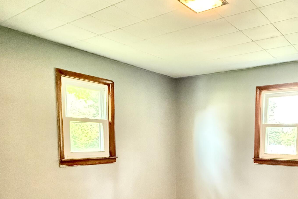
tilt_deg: -5.6
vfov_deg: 39.3
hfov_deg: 56.6
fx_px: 265
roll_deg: -1.0
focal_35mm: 32
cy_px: 163
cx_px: 213
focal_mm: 2.22
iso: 1250
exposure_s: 1/60
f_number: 2.2
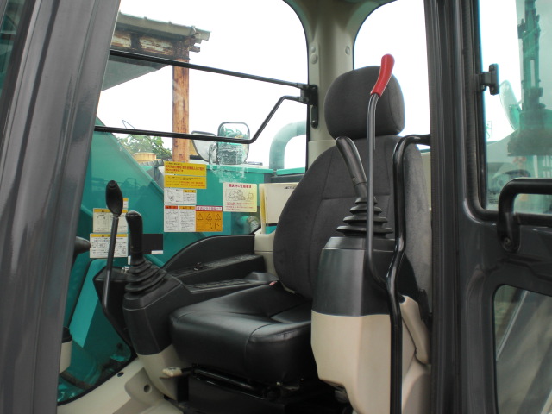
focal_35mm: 38
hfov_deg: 49.0
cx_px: 276
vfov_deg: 37.7
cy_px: 207
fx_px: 606
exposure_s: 1/200
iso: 64
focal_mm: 6.3
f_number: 3.1
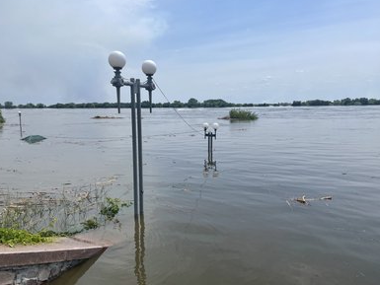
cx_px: 191
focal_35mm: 27
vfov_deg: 51.4
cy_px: 141
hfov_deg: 65.3
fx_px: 296
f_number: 1.6
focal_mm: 4.2
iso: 32
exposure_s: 1/7813
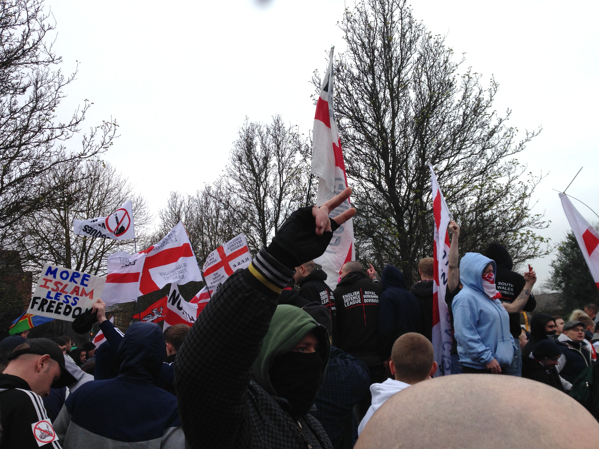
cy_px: 224
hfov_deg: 55.4
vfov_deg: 42.9
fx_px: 571
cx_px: 300
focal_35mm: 33
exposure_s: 1/427
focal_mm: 4.12
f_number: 2.4
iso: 50
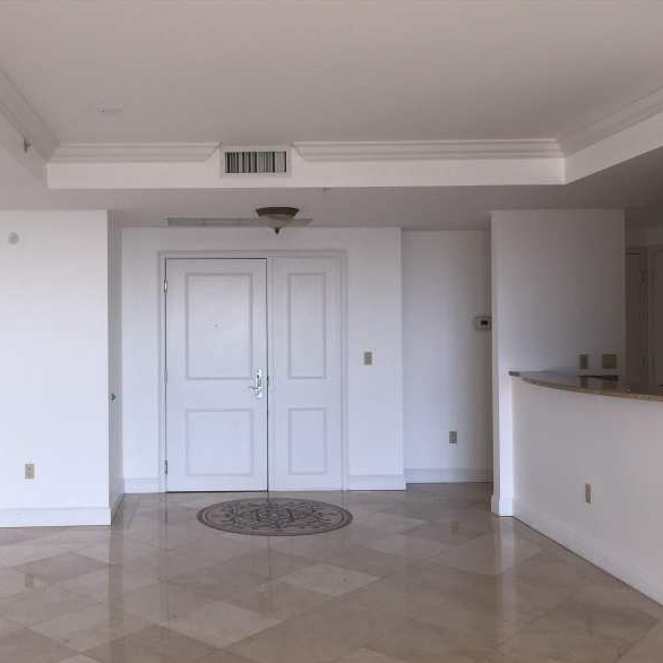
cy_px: 335
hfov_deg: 46.5
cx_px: 223
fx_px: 758
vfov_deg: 47.2
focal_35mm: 35
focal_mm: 4.15
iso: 40
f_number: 2.2
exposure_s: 1/120
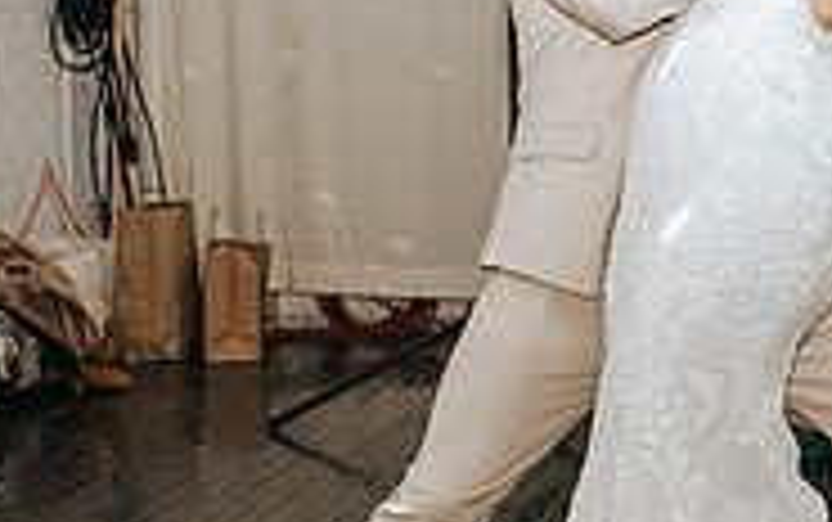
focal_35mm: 142
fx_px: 3223
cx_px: 700
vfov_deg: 9.2
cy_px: 185
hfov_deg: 14.6
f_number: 2.8
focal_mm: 35
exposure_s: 1/200
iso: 1000
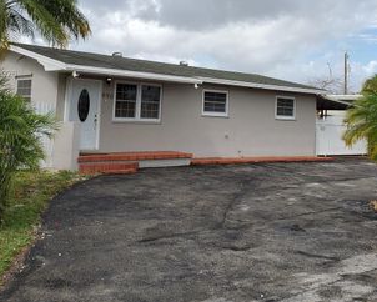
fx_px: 469
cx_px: 207
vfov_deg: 34.9
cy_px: 74
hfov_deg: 43.7
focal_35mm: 42
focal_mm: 4.3
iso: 50
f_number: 2.4
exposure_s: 1/1677
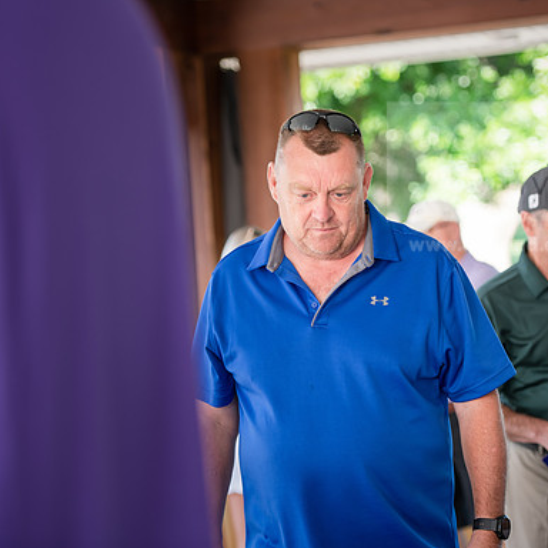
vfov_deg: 14.8
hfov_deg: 14.8
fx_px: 2113
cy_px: 275
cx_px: 344
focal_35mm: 118
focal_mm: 92
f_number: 3.2
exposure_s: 1/250
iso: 320
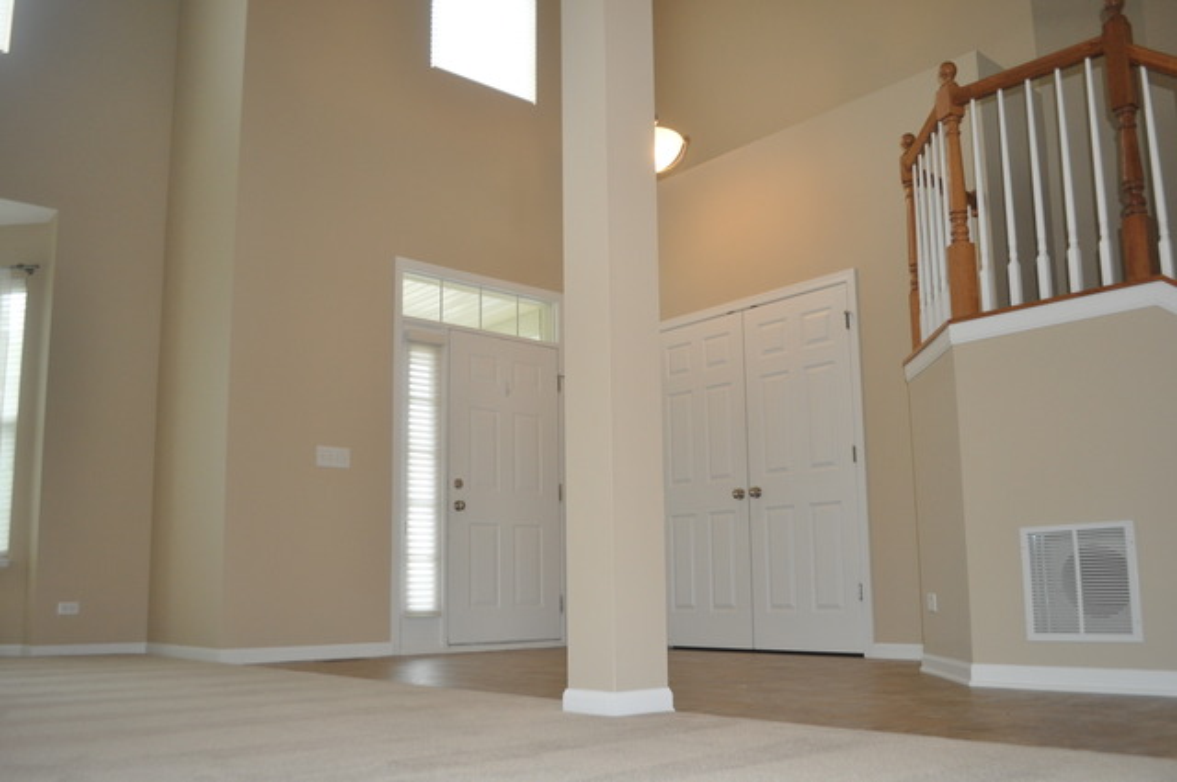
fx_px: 980
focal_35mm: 30
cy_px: 391
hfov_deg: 62.0
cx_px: 588
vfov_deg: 43.5
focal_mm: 20
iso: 800
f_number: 3.8
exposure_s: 1/100
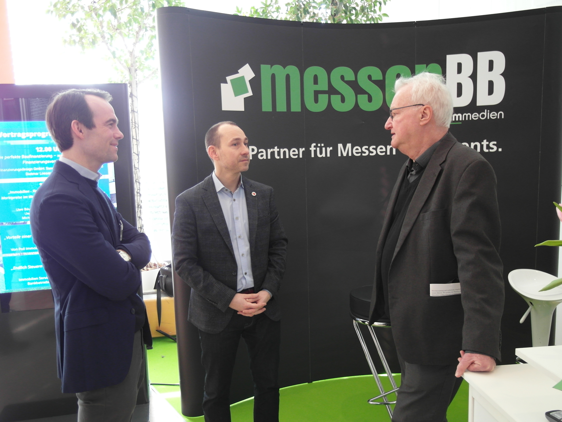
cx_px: 281
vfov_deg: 46.8
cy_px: 211
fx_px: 487
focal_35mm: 30
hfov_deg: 60.0
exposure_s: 1/30
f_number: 2
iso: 200
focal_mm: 6.5
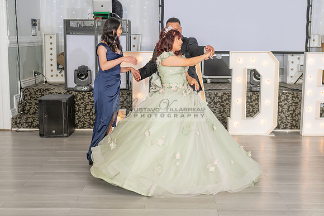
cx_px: 154
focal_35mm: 58
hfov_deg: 34.4
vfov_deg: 23.3
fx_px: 523
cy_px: 125
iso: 500
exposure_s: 1/160
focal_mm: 50
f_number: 3.5
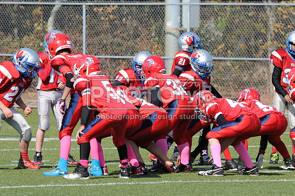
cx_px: 148
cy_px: 98
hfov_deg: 4.6
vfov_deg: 3.0
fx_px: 3682
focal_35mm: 450
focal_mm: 300
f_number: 8
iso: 200
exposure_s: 1/500
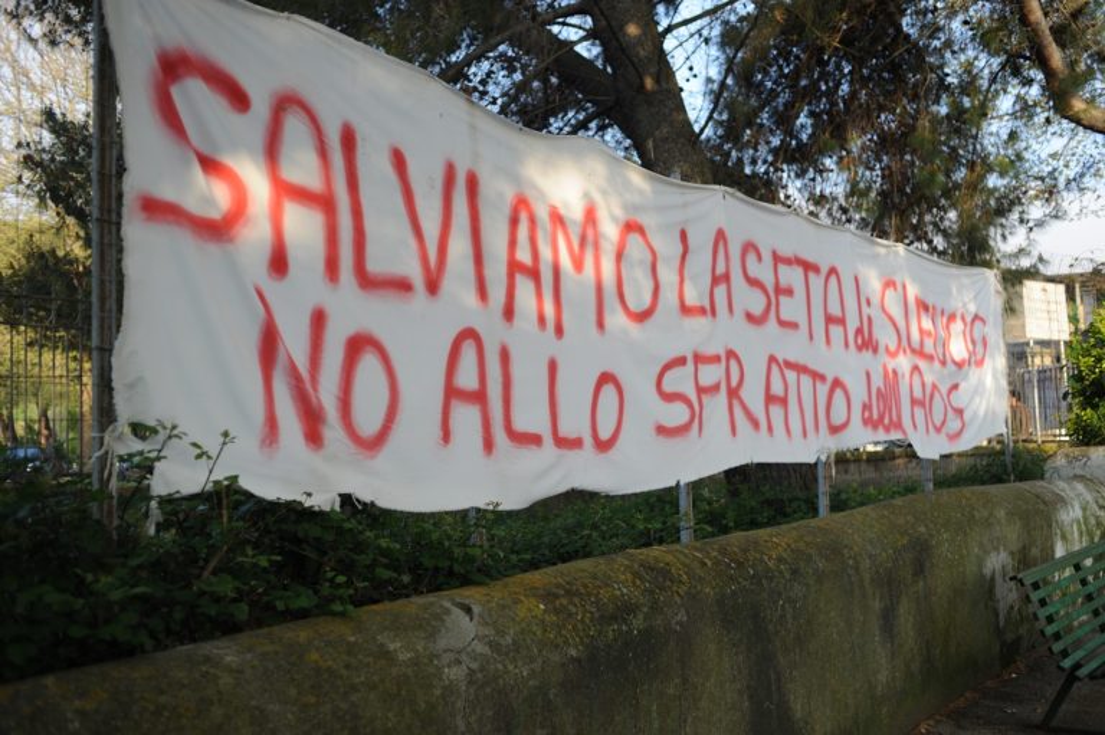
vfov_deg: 37.8
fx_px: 1074
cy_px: 368
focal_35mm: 35
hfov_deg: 54.5
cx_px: 552
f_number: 3.2
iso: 400
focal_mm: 35
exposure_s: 1/1250
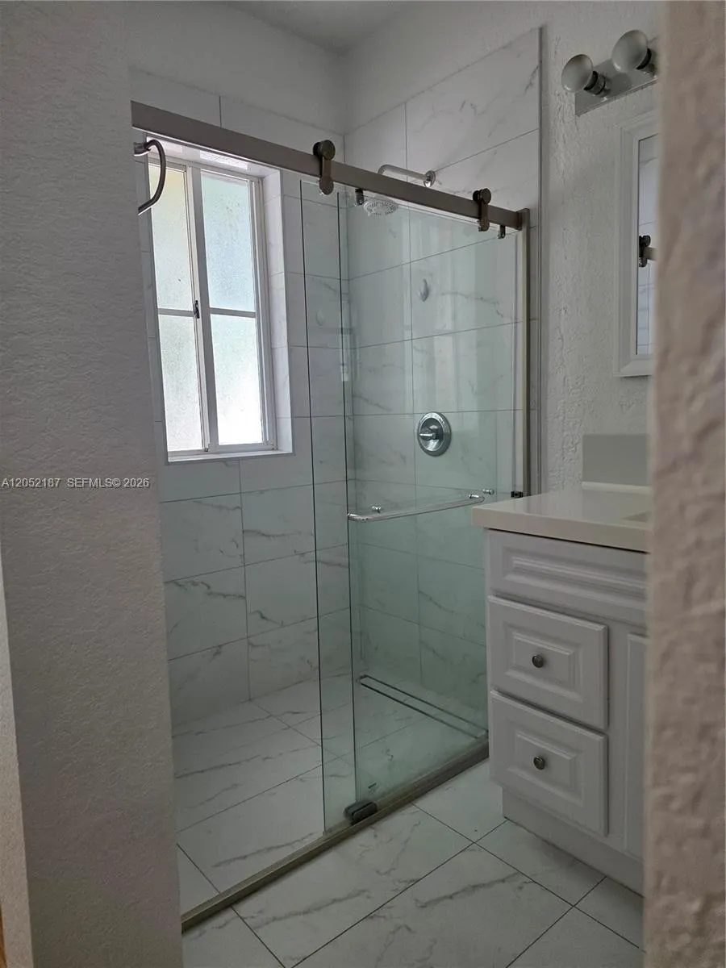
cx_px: 363
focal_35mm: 23
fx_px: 643
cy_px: 484
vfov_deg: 73.9
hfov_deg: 58.9
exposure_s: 1/120
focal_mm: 6.25
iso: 200
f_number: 1.7
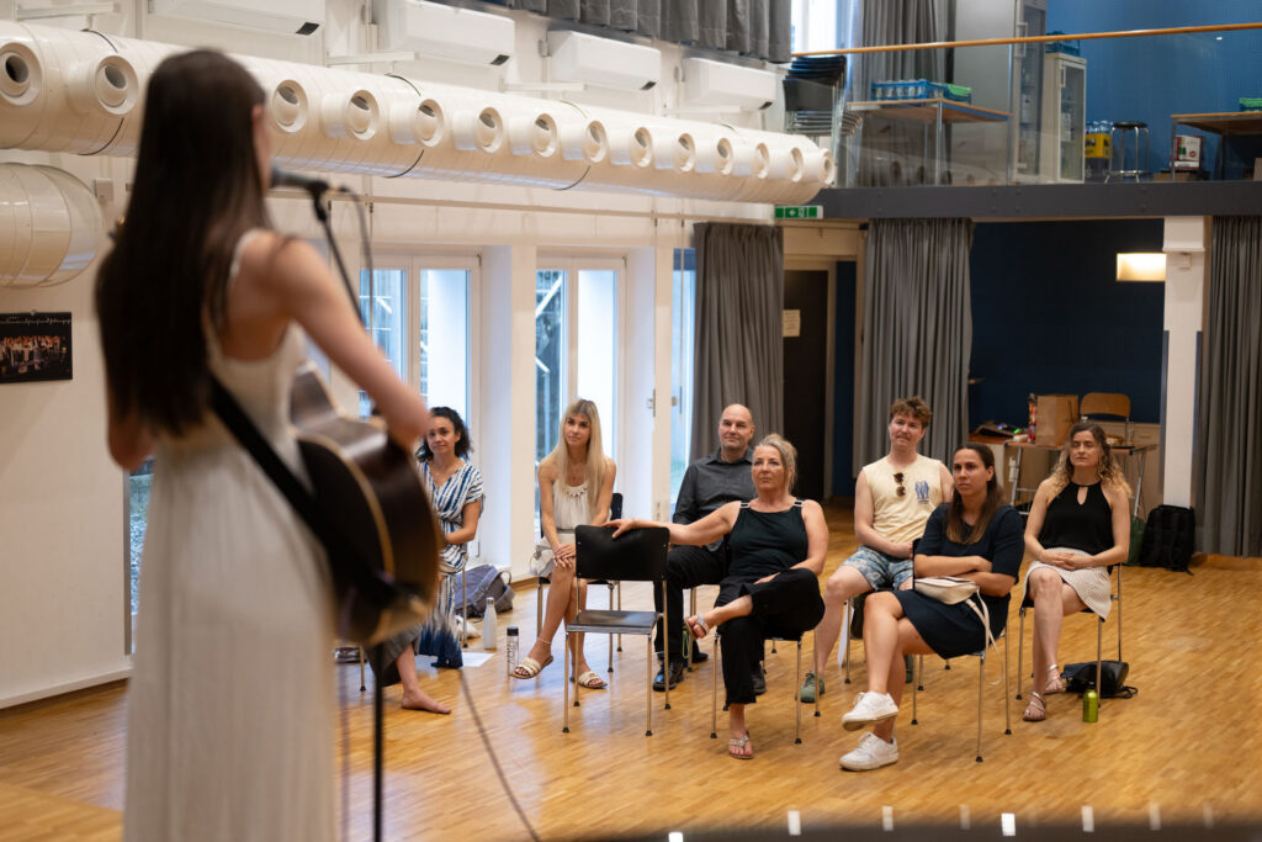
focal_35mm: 50
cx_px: 631
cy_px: 421
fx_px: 1753
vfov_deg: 27.0
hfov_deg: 39.6
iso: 1000
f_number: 1.8
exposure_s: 1/320
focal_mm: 50
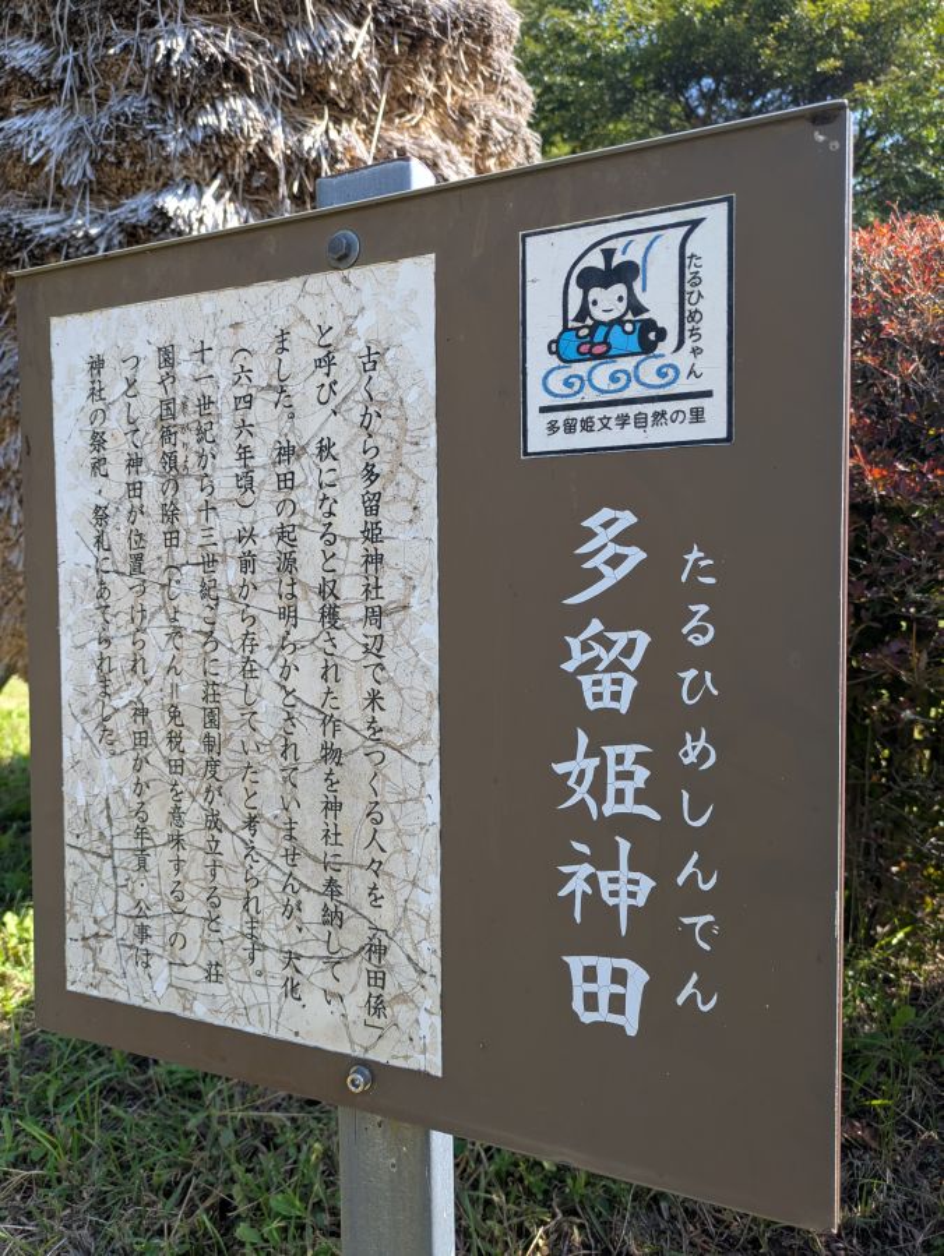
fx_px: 908
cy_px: 628
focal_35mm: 25
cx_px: 472
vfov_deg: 69.4
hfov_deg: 54.9
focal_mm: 5.43
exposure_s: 1/441
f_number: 1.89
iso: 46
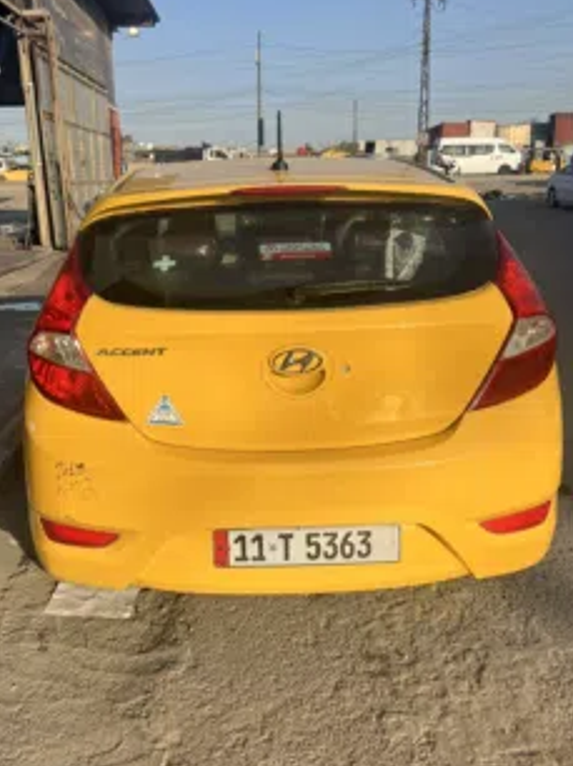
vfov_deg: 53.9
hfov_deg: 41.7
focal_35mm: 34
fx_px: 751
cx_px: 250
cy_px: 421
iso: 50
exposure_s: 1/3460
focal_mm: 5.7
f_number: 1.5
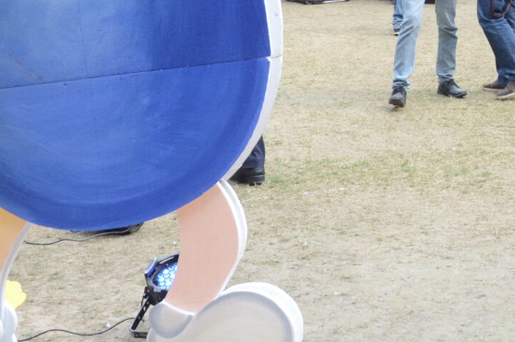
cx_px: 591
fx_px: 1611
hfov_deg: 17.4
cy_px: -115
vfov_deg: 11.7
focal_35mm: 113
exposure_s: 1/125
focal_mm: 21
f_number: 6.3
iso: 400
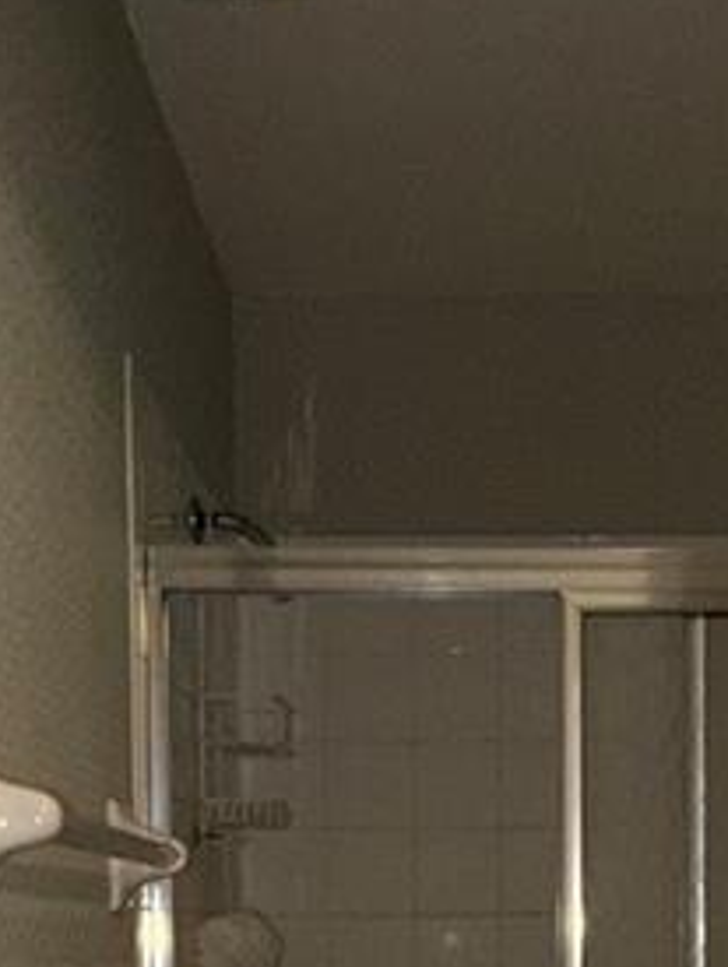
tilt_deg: -2.9
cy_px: 1051
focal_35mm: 61
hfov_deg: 24.0
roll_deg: +0.0
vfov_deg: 28.8
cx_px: 492
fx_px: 1707
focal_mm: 2.22
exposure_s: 1/60
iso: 100
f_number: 2.2
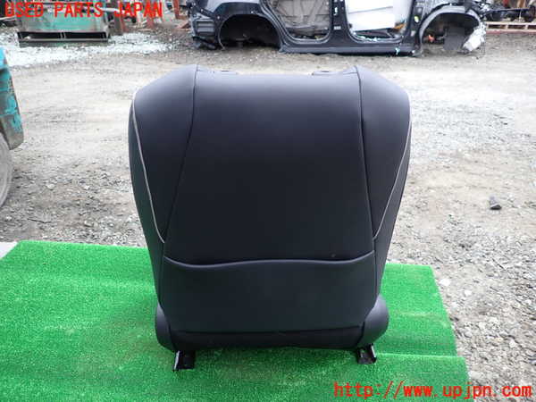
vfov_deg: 54.9
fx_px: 387
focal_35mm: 25
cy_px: 201
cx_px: 268
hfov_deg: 69.4
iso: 100
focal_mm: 4.5
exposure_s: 1/100
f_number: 2
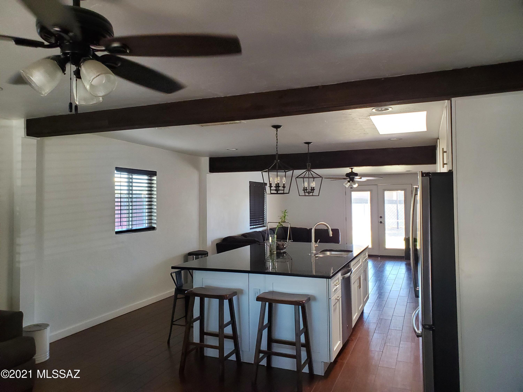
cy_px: 196
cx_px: 262
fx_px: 393
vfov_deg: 53.1
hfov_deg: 67.3
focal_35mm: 26
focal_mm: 4.3
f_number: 2.4
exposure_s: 1/59
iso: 500
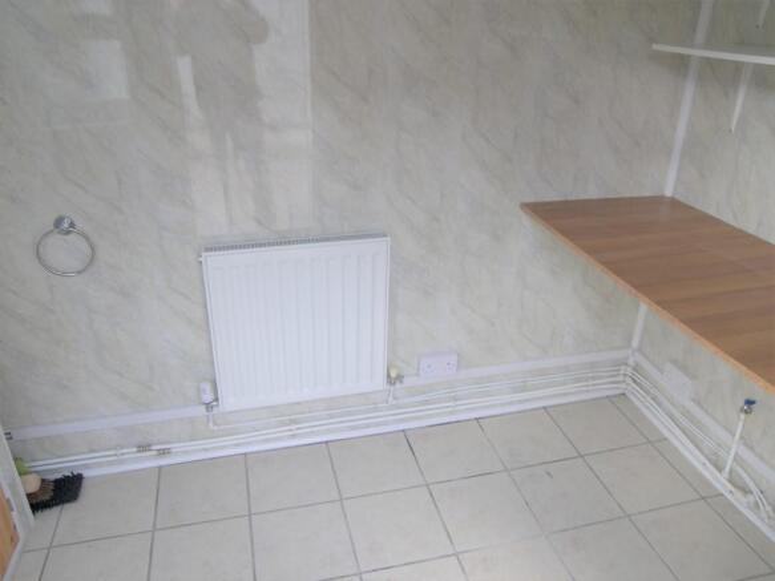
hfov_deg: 60.0
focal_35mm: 30
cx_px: 388
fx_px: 672
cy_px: 290
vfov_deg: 46.8
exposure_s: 1/30
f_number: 3.2
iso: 80
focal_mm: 6.4
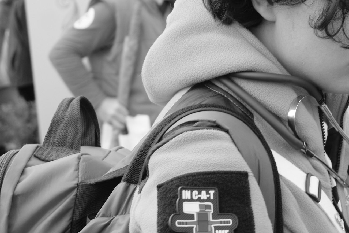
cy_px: 74
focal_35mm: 110
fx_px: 1066
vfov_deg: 12.4
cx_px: 230
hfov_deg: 18.5
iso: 250
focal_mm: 37.4
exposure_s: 1/110
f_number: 5.2
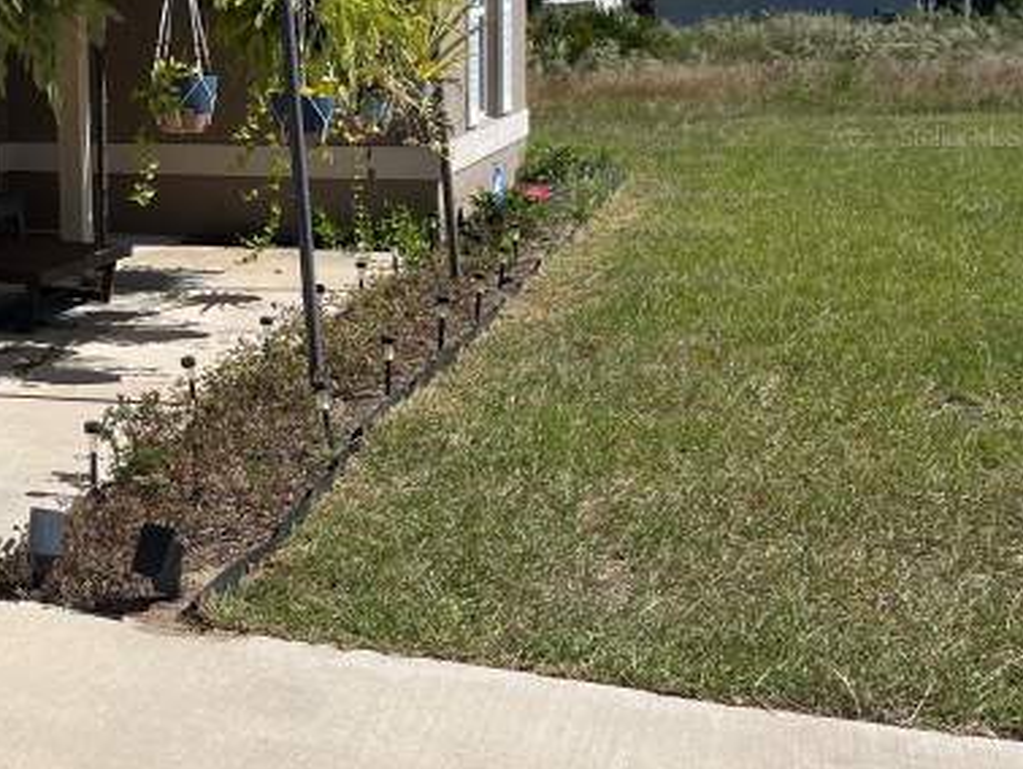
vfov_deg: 26.0
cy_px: 135
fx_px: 1626
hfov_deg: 31.6
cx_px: -57
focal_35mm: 55
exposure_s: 1/5319
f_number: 1.6
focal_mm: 5.1
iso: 50
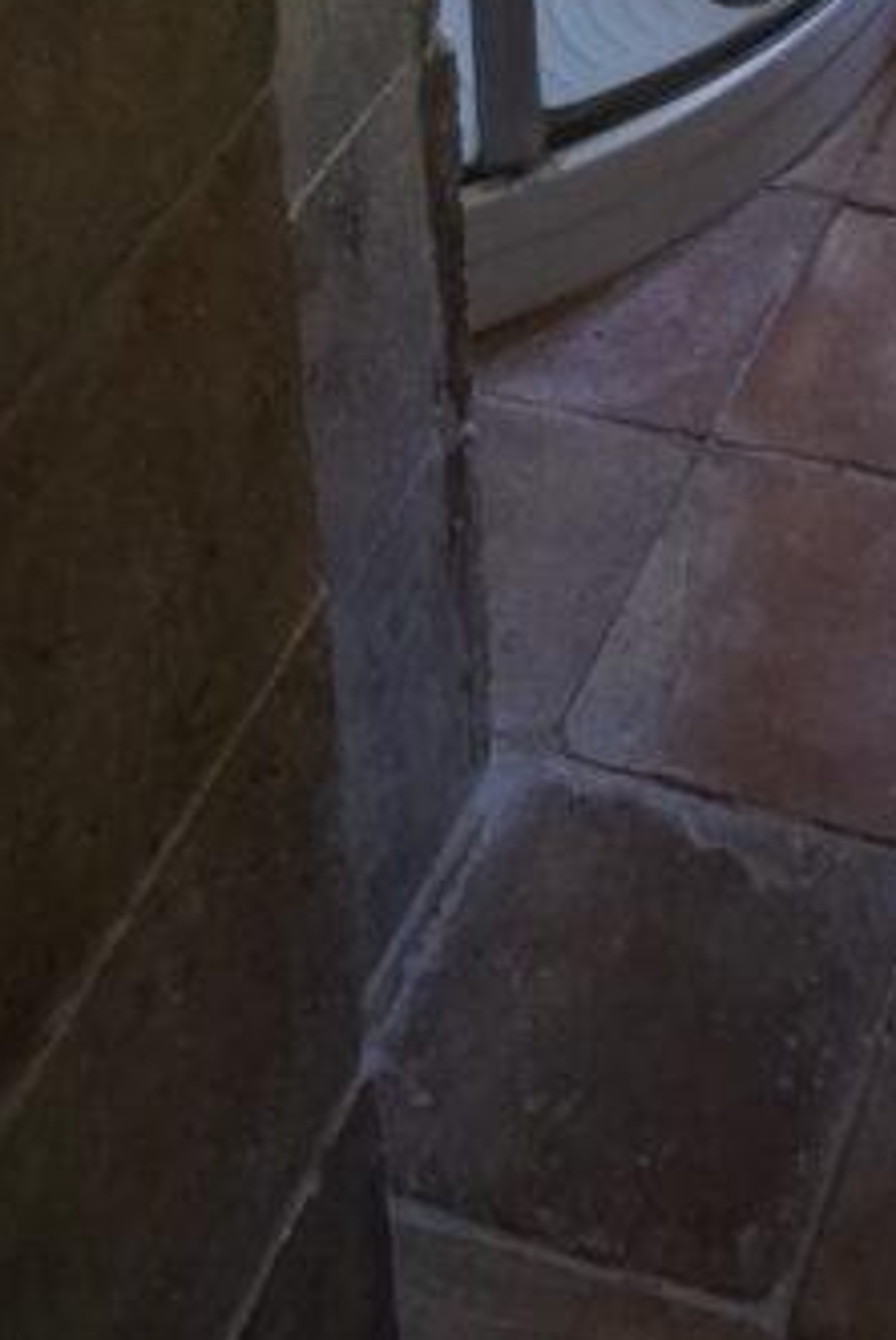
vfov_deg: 20.2
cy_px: -1025
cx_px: 989
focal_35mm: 74
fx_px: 2757
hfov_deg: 17.8
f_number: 4
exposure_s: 1/160
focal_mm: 16
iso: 5000
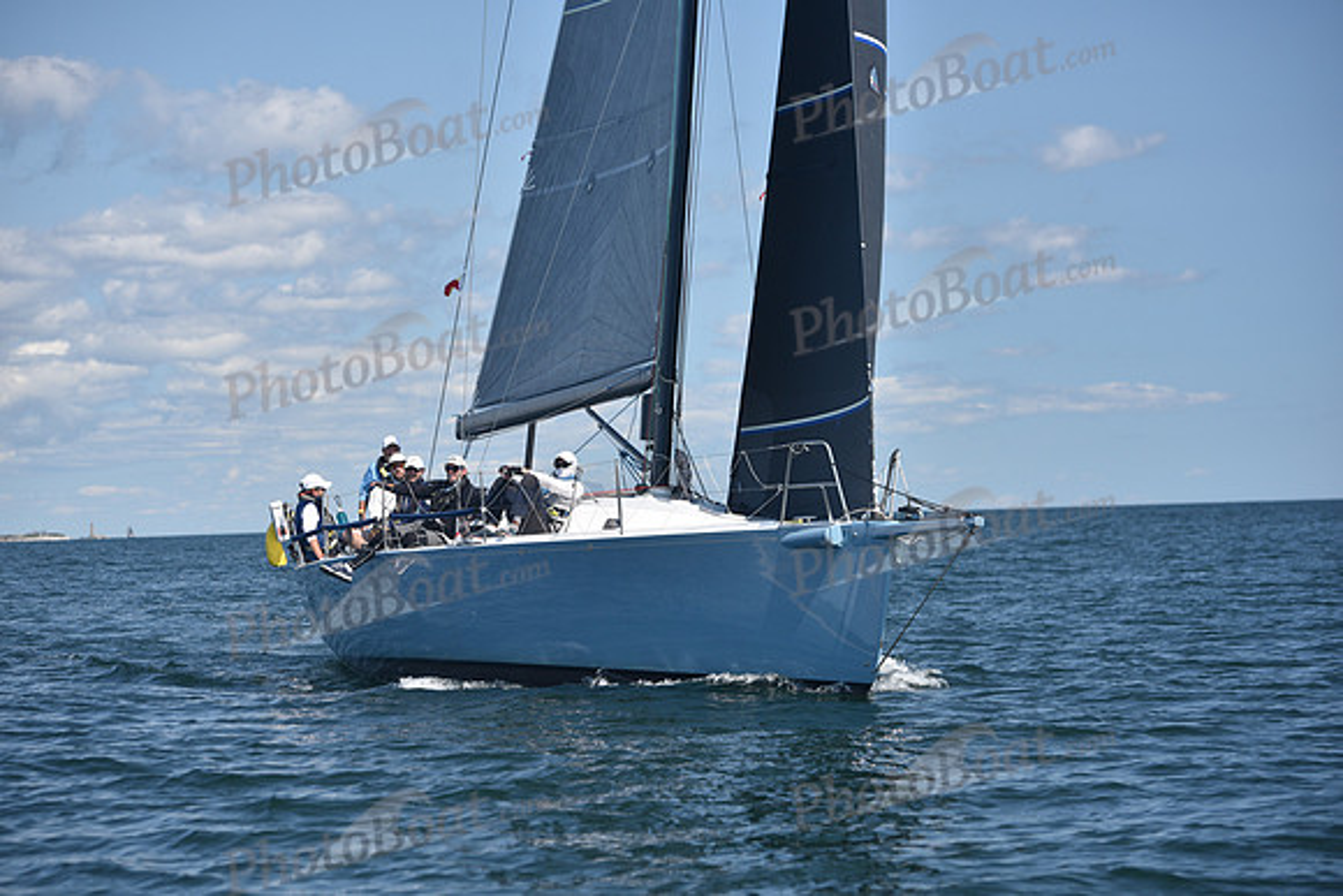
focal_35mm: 112
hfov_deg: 18.3
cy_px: 448
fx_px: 4179
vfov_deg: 12.2
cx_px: 672
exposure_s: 1/1250
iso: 250
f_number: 4.5
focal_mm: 112
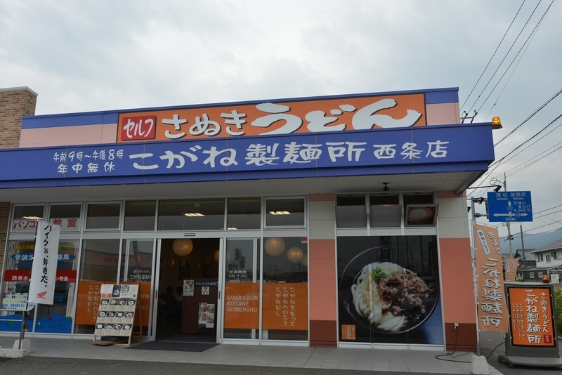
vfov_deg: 45.0
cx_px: 281
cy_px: 188
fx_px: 453
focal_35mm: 29
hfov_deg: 63.6
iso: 400
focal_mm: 29
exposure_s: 1/400
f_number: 10
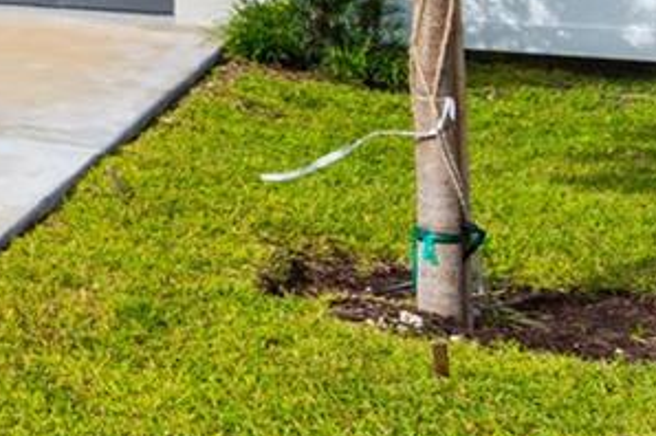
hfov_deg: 14.2
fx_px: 1565
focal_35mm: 86
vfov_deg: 15.2
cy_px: -119
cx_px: -986
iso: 100
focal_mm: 16
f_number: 5
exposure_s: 1/500
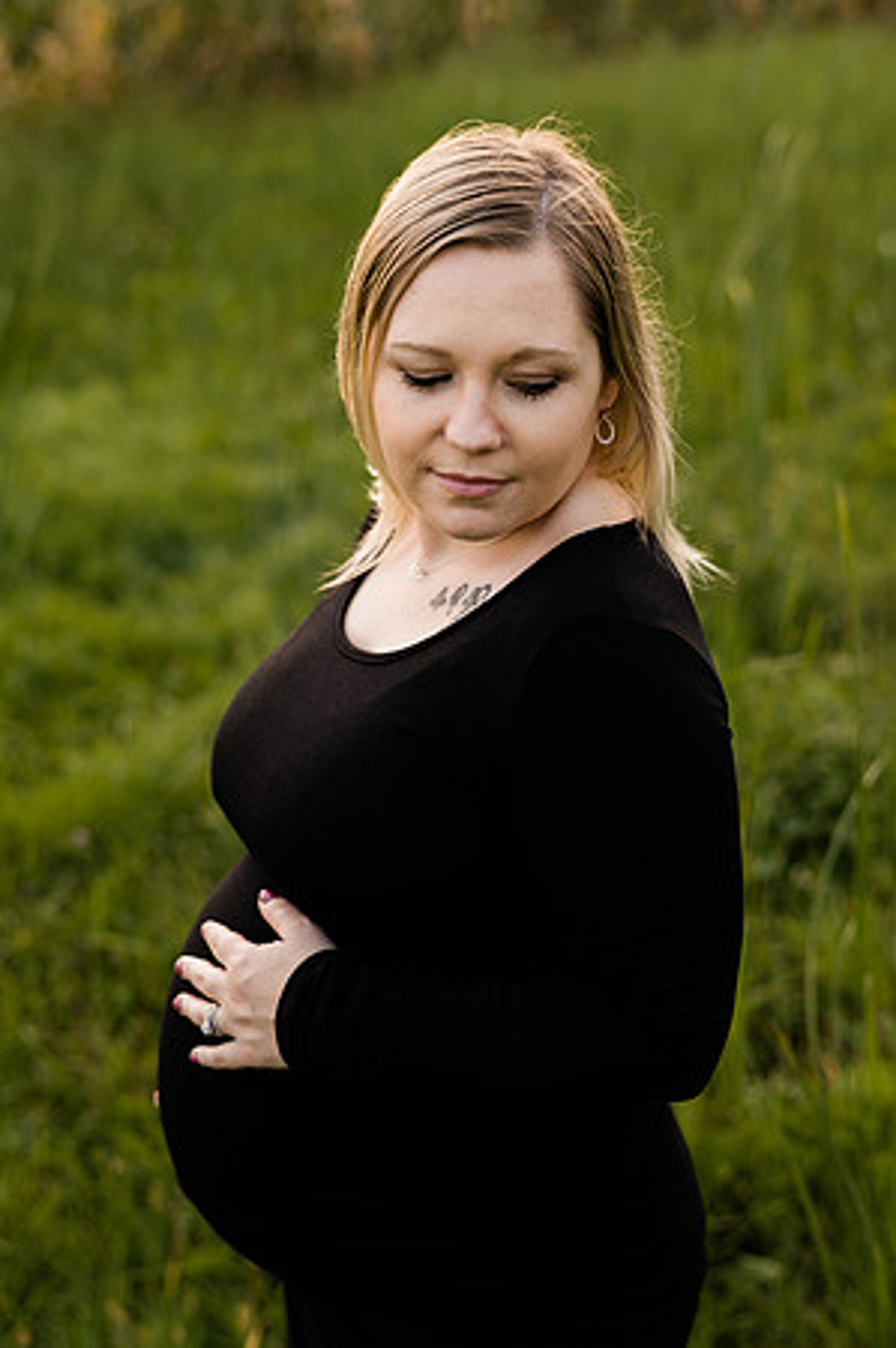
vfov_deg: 34.5
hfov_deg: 23.3
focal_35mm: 58
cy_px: 674
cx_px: 448
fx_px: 2170
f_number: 3.2
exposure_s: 1/200
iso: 400
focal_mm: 58
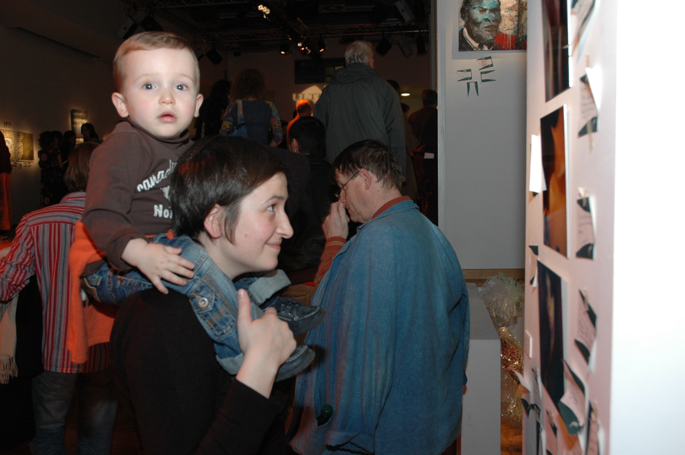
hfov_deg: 53.2
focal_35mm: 36
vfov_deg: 36.8
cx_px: 342
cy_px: 228
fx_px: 684
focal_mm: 24
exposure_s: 1/60
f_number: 5
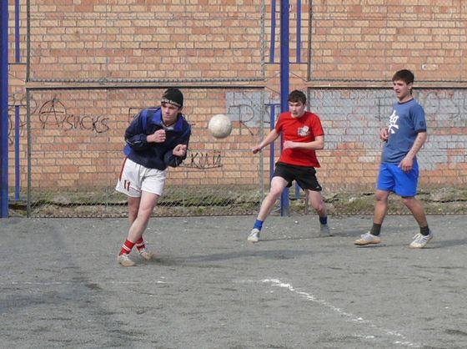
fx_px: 471
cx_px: 234
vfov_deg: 40.6
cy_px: 174
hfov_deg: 52.7
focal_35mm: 35
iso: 100
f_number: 5.6
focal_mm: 7.4
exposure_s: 1/320
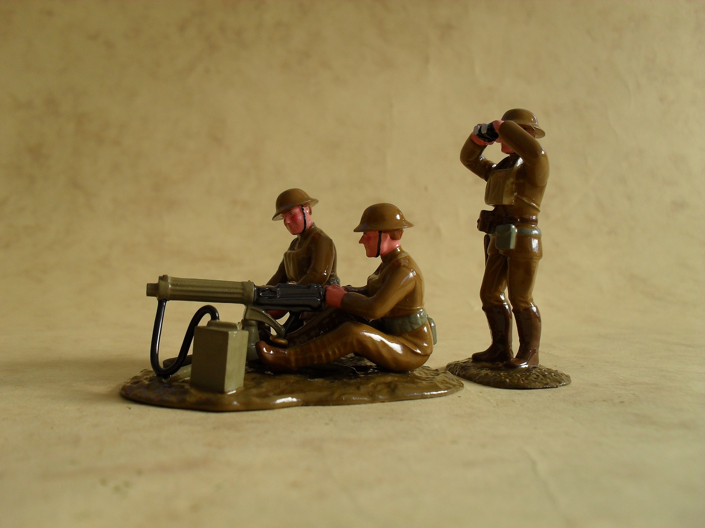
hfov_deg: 52.6
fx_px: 713
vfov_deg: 40.7
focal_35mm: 35
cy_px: 264
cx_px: 352
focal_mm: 6.3
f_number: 3.2
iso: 100
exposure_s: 1/350
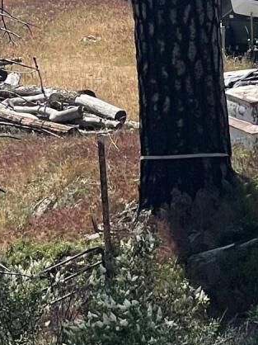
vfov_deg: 7.8
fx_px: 2477
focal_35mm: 249
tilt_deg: -1.4
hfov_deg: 5.9
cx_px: 271
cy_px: -219
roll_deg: +1.1
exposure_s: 1/1546
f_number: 2
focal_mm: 6
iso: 25
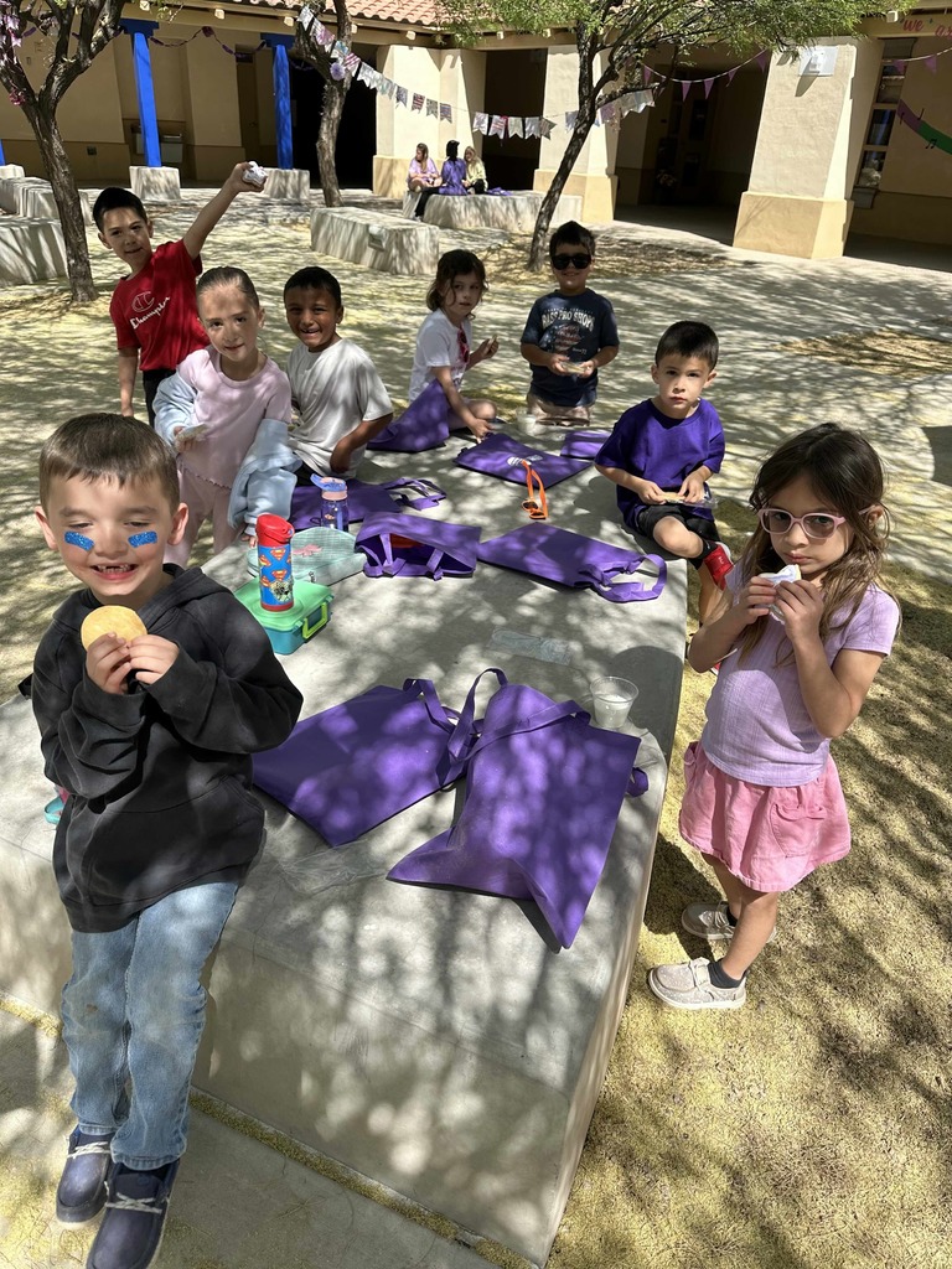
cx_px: 476
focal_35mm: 24
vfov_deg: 71.6
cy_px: 634
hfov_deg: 56.8
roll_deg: -3.1
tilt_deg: -29.6
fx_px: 880
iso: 80
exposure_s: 1/1639
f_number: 1.78
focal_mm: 6.86
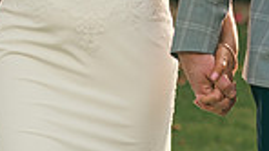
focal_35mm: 493
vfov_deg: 2.4
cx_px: 211
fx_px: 3514
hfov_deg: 4.4
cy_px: -165
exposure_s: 1/200
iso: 100
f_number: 3.5
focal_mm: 120
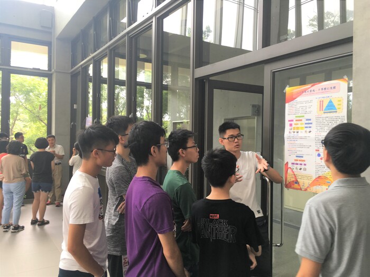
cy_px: 138
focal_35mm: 29
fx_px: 310
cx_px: 185
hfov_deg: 61.7
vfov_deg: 48.2
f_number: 2.2
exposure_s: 1/60
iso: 25
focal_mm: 4.15
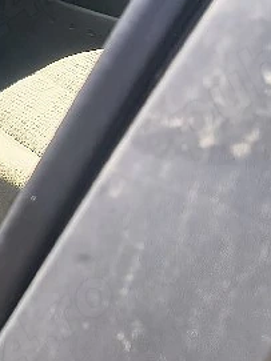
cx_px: -288
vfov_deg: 16.6
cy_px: 89
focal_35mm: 118
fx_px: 1233
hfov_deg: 11.2
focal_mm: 5.56
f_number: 1.8
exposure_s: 1/588
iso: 100
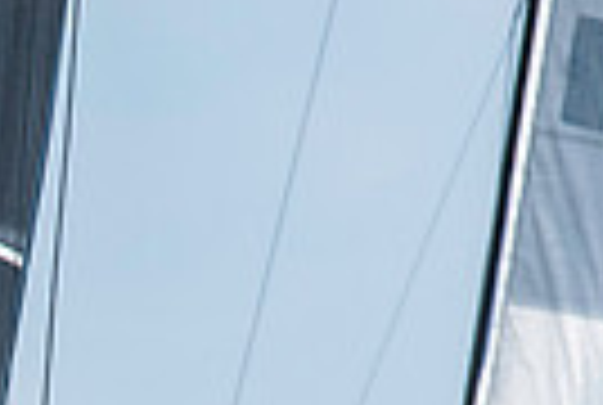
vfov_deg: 0.6
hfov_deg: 0.9
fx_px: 37973
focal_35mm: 2262
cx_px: -445
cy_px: 959
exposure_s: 1/2000
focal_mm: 300
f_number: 5.6
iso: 320
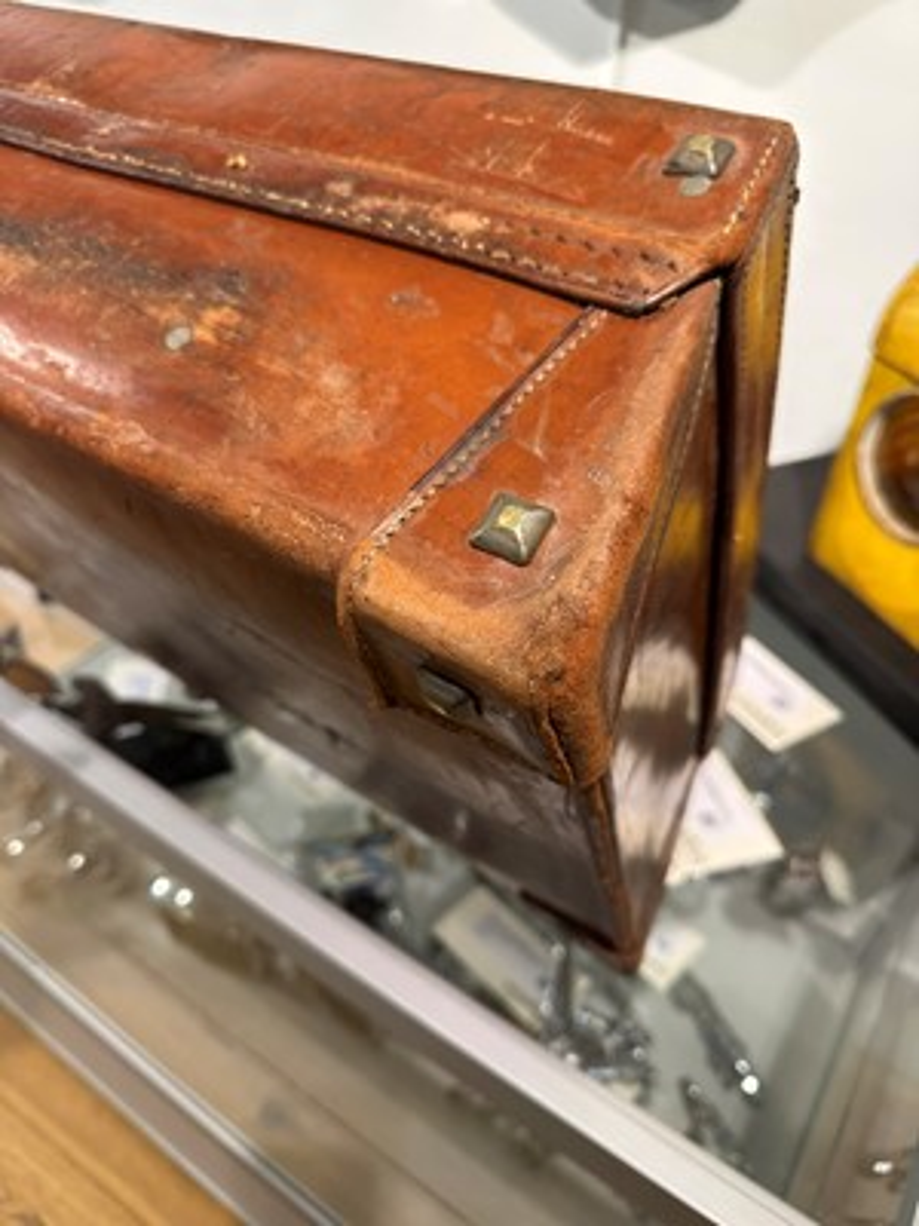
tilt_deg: -37.7
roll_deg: -1.6
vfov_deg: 71.6
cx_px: 460
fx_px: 850
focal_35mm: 24
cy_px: 613
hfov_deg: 56.8
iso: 200
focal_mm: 6.86
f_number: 1.78
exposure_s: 1/100
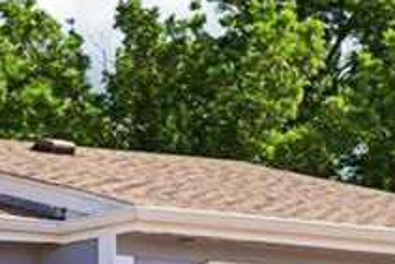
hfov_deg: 8.0
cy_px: 605
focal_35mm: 227
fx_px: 2492
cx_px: -723
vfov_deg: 5.9
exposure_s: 1/50
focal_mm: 30
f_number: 10
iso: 64
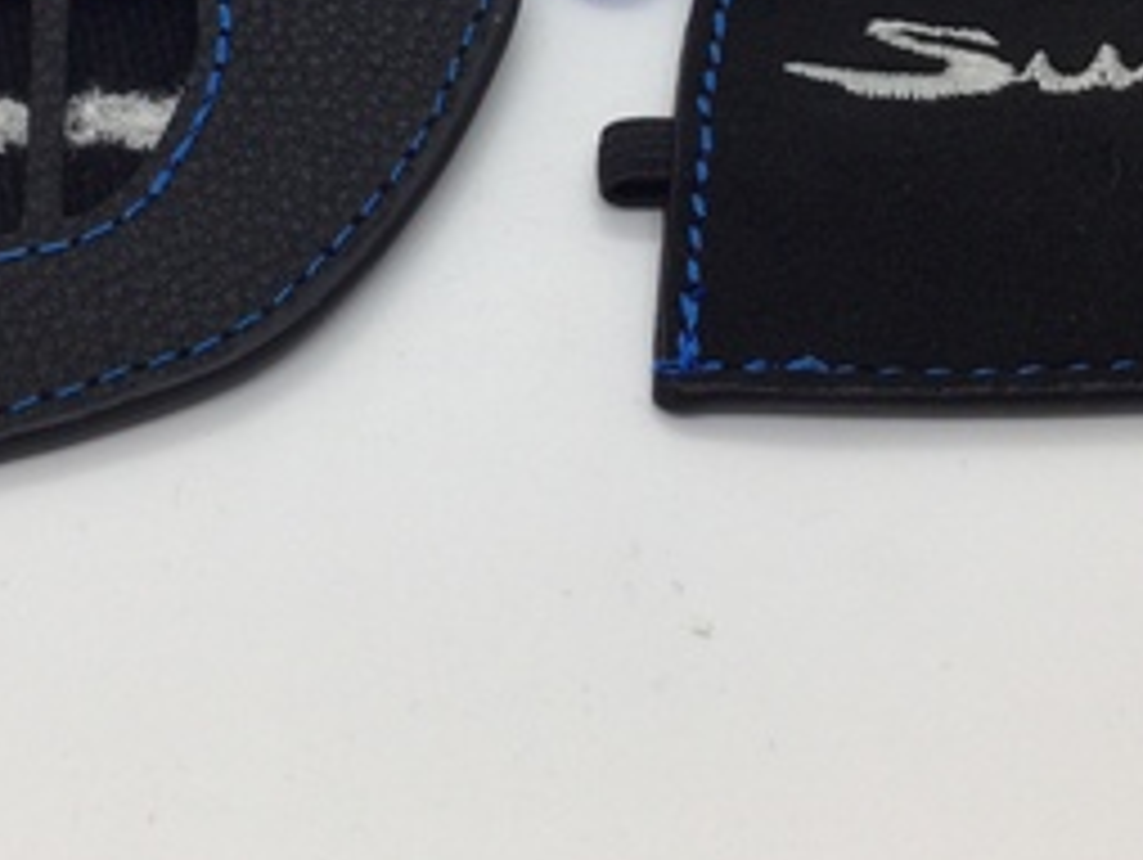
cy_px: 81
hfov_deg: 24.9
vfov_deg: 18.6
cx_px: 428
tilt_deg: -52.6
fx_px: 2578
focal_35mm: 78
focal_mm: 3.3
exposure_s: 1/60
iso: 32
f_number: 2.4
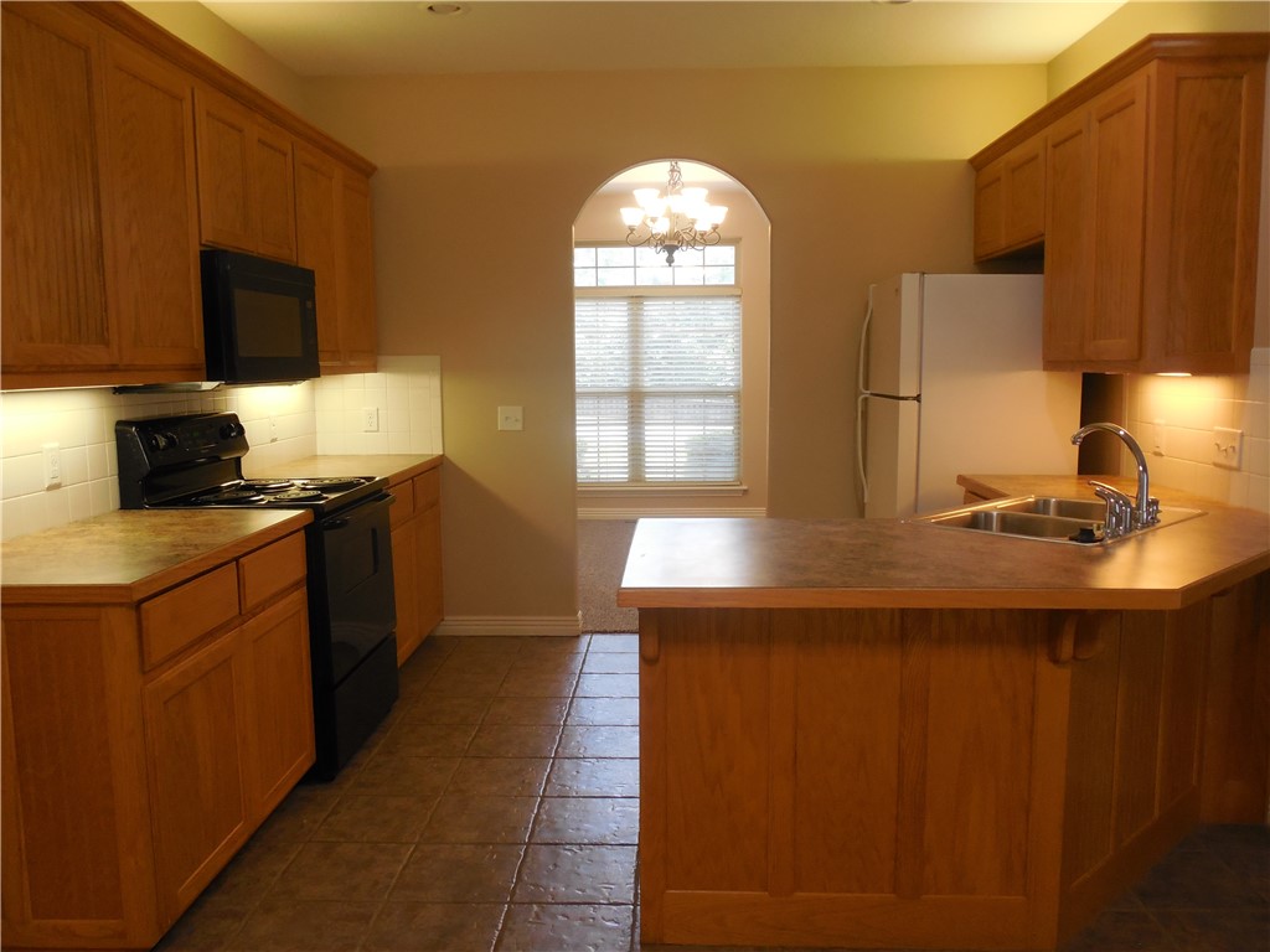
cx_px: 635
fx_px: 1027
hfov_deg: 63.4
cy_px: 476
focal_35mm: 28
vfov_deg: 49.7
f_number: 3.5
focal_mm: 5
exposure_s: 1/30
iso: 280
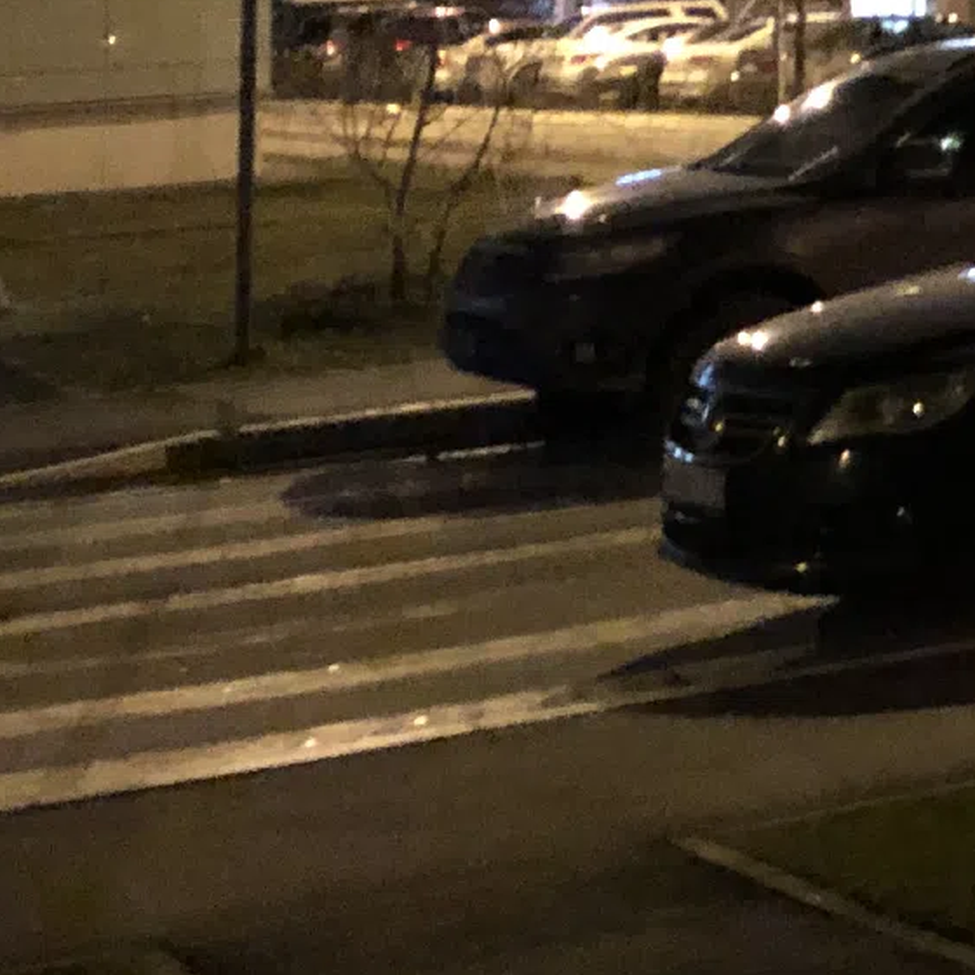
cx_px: 1948
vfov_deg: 15.5
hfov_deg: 13.9
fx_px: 3378
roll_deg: +2.1
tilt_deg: +4.0
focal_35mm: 106
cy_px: -374
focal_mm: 4
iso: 200
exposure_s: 1/4
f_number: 1.8
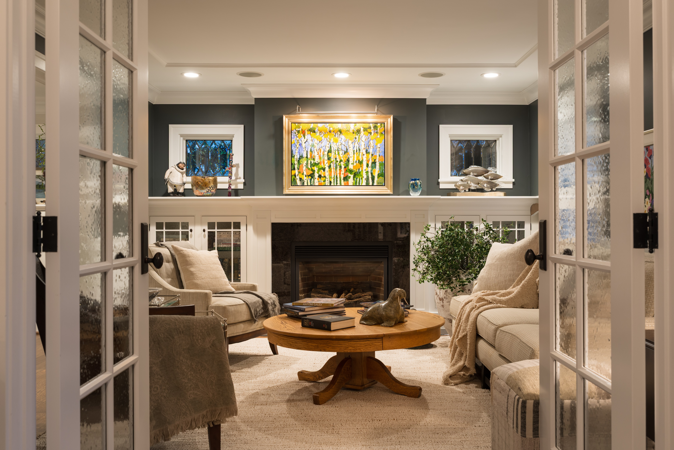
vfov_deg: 37.9
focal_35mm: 35
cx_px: 337
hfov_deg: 54.4
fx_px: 655
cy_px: 225
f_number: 8
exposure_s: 1/3
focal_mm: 35
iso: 200
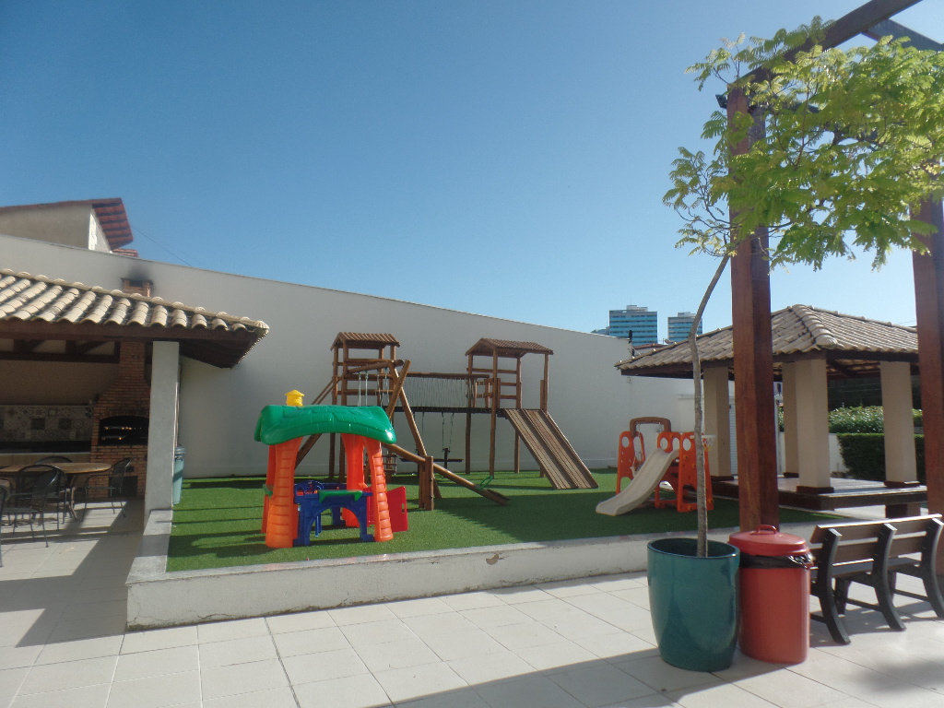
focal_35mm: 23
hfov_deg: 73.9
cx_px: 472
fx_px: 627
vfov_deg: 58.9
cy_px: 354
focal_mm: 4.1
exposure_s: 1/1000
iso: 80
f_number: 3.5
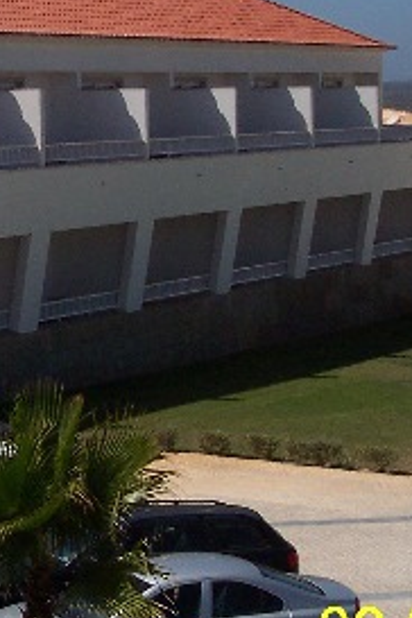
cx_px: -147
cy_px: 125
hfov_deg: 11.5
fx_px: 1991
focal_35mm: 116
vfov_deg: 17.5
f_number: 4.8
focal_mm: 8
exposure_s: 1/1000
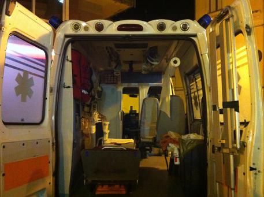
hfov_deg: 52.7
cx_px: 132
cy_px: 98
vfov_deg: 40.6
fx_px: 266
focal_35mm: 35
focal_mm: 3.85
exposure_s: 1/15
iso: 1000
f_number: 2.8
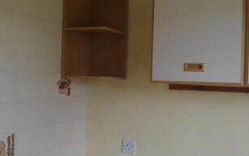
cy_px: 97
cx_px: 165
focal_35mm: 52
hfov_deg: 38.5
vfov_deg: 24.8
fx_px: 353
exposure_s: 1/30
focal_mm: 4.7
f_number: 2.8
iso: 100
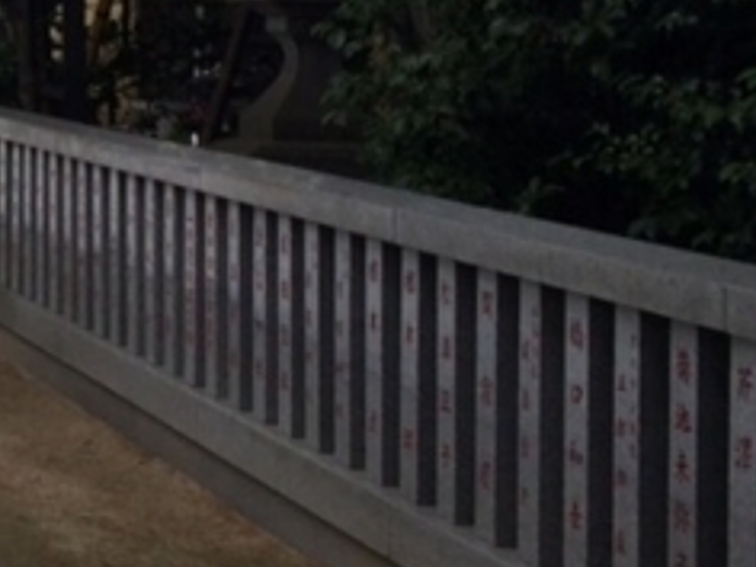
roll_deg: -0.3
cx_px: -580
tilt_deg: -0.2
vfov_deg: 11.7
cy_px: 16
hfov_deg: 14.0
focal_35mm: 126
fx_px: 2752
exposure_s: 1/380
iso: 32
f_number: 2.2
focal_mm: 4.15
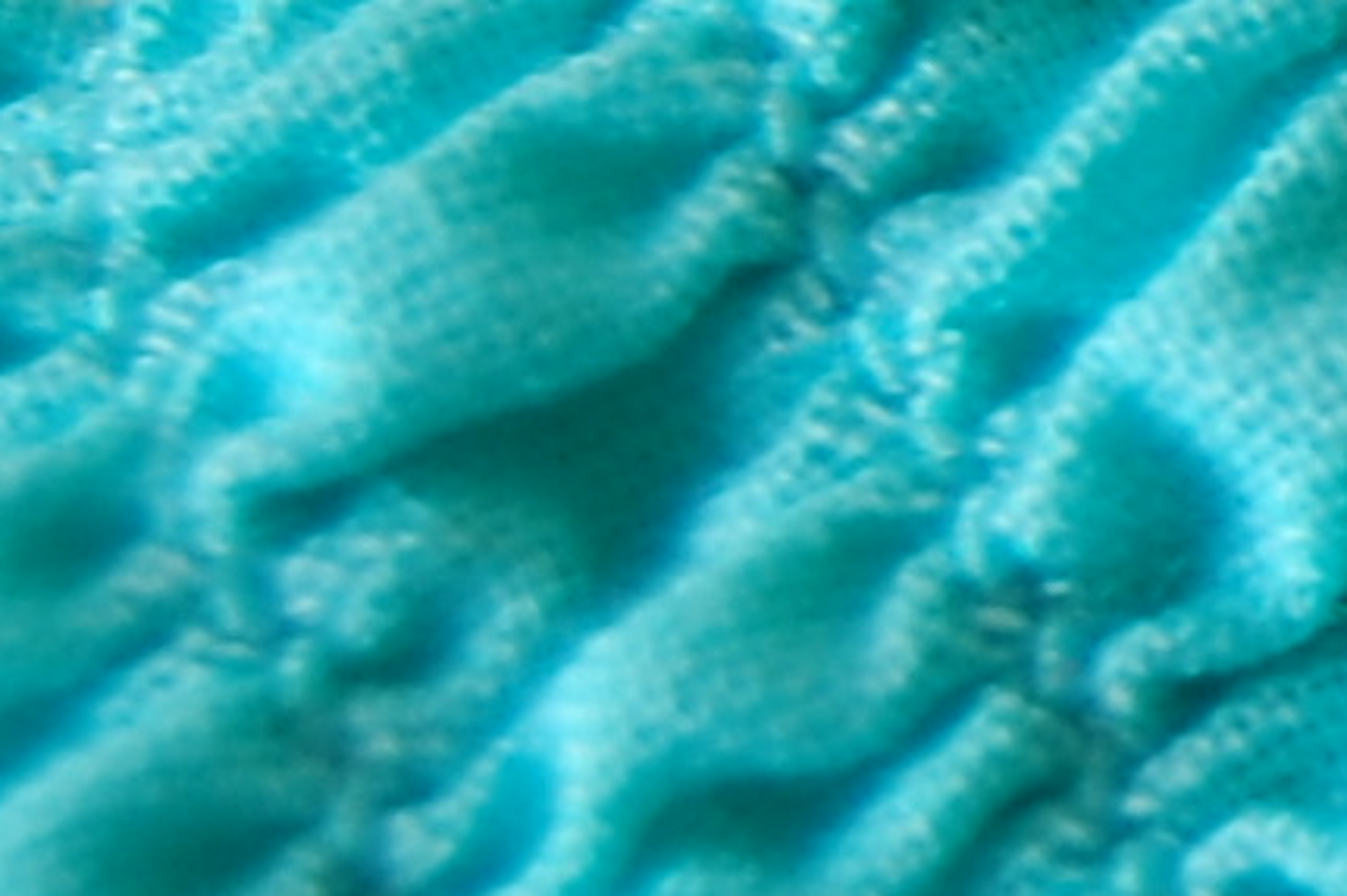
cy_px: 426
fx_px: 13347
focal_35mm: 357
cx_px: 4148
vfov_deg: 3.8
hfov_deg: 5.4
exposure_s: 1/60
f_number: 5
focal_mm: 34
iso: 400
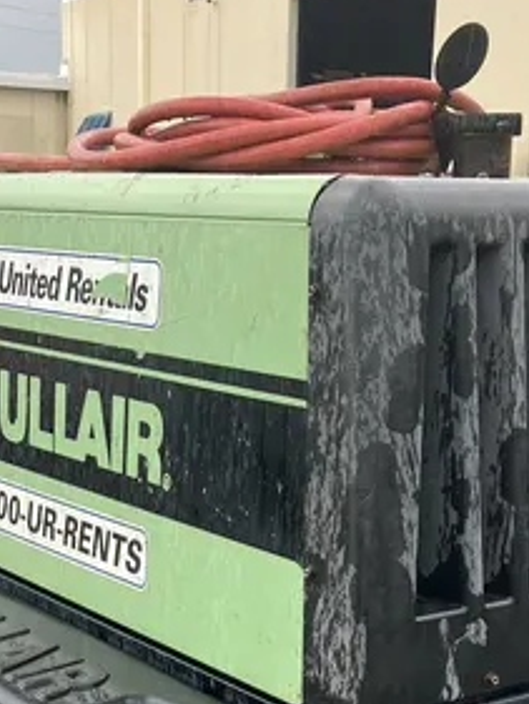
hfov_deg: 20.2
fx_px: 1486
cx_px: 286
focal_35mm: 73
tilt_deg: -18.0
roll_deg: -2.8
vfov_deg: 24.8
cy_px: 780
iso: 25
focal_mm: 3.99
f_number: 1.8
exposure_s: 1/130
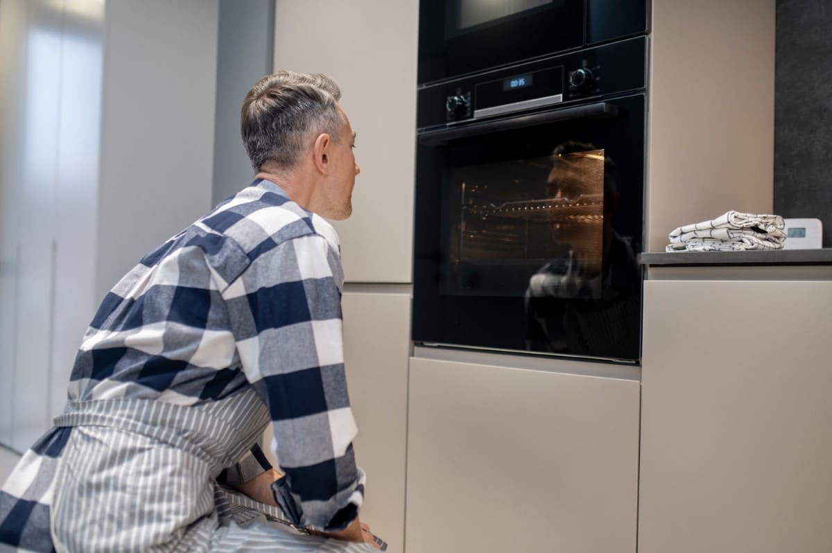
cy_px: 276
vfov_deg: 37.8
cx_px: 416
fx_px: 808
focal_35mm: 35
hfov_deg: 54.5
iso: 500
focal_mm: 35
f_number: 2.2
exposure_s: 1/160
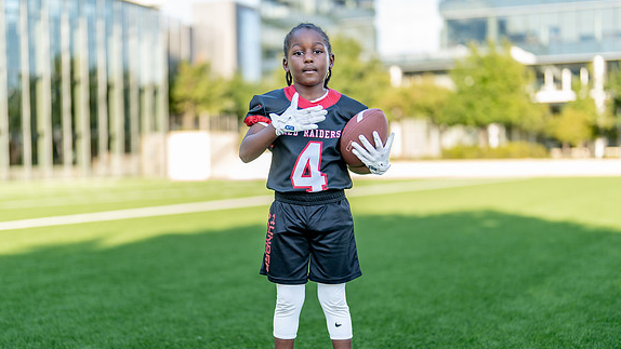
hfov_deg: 33.8
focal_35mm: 62
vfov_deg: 19.4
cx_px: 294
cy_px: 210
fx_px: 1021
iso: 100
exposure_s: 1/1000
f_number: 1.2
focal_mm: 50
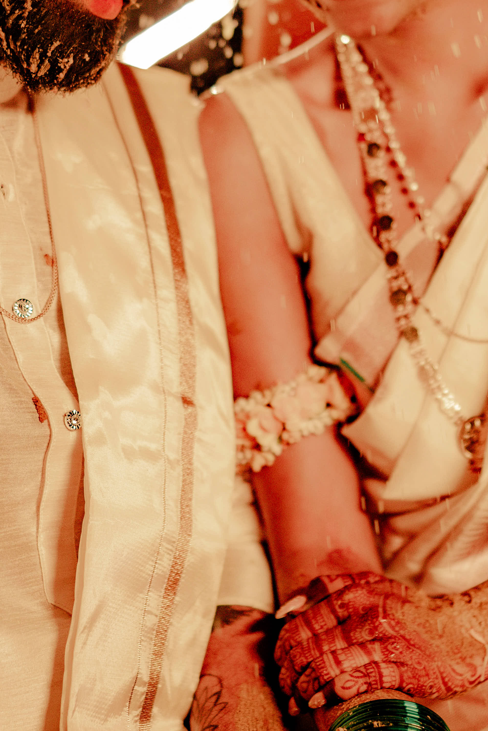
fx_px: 1890
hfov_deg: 14.7
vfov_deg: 21.8
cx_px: 302
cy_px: 258
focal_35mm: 93
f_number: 1.4
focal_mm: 35
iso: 800
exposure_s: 1/500
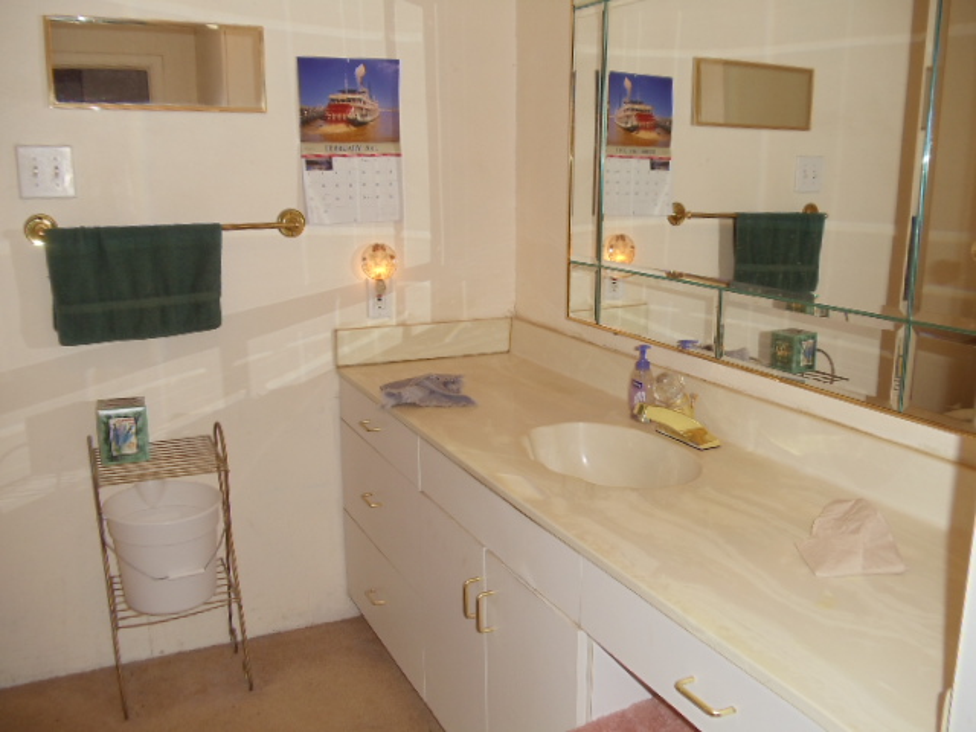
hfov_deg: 42.9
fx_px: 1241
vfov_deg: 32.9
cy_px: 366
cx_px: 488
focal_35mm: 44
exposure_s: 1/30
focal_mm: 6
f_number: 3.5
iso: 80
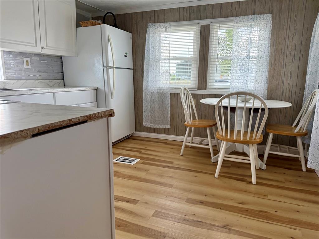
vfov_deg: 56.8
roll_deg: -0.9
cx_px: 160
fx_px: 221
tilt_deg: -10.2
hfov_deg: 71.6
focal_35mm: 24
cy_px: 120
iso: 125
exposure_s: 1/240
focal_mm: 6.76
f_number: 1.78
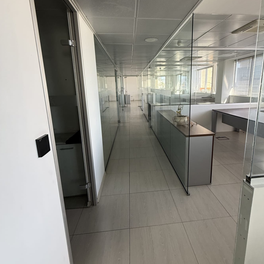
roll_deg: +1.0
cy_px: 122
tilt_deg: -12.8
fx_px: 164
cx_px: 149
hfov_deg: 77.3
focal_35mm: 19
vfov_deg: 77.5
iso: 160
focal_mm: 2.22
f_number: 2.2
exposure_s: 1/99
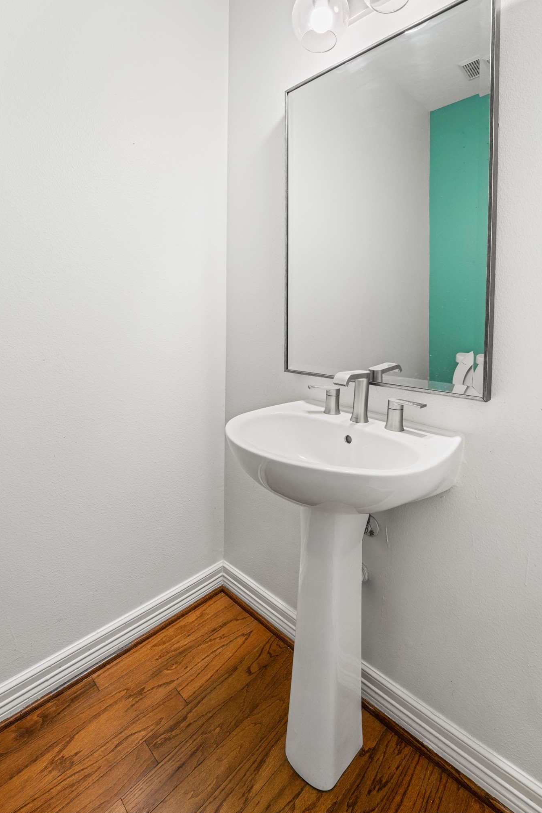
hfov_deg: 77.3
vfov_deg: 100.3
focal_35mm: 15
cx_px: 275
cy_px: 383
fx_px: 339
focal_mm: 14
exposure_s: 1/2
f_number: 7.1
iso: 100
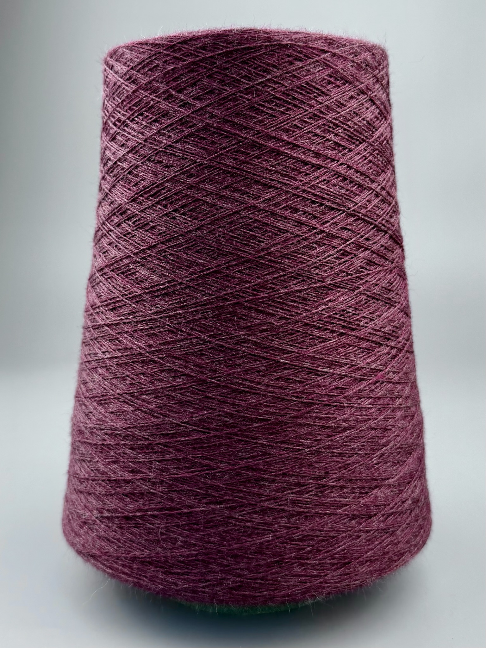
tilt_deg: -6.1
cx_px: 243
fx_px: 449
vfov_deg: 71.6
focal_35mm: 24
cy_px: 324
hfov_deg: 56.8
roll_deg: -0.7
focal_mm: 6.76
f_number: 1.78
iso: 100
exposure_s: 1/849
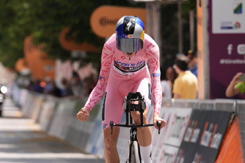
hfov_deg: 12.2
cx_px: 122
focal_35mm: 168
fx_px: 1143
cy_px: 82
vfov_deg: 8.2
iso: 320
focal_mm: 168
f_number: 3.5
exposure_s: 1/2500
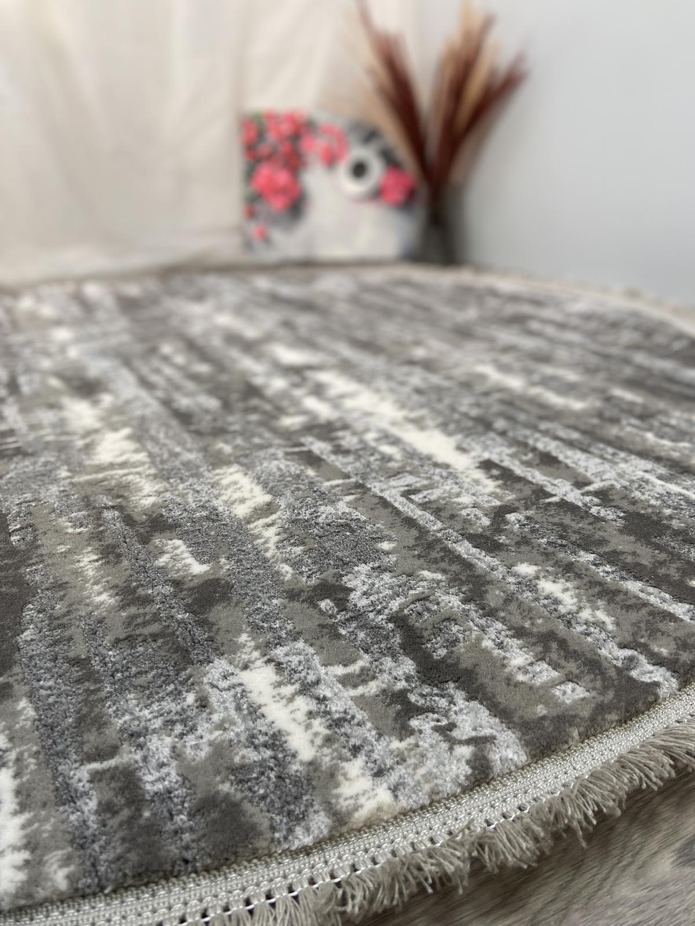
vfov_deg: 67.3
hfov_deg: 53.1
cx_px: 348
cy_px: 463
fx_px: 696
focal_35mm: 26
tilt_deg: -23.1
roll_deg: +1.3
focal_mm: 4.25
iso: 100
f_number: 1.8
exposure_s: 1/121
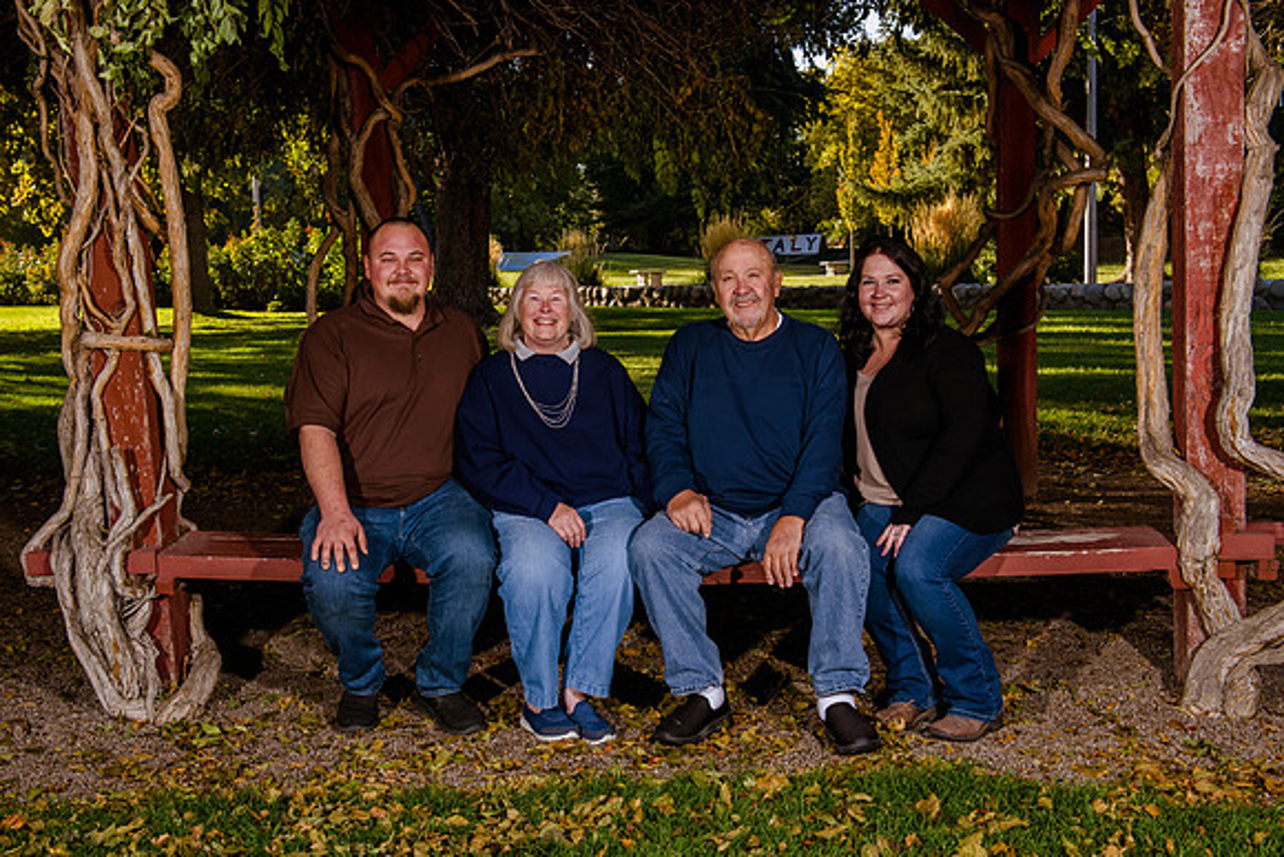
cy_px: 421
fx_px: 1569
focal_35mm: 44
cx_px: 578
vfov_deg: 30.5
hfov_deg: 44.5
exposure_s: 1/200
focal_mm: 40
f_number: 8
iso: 500
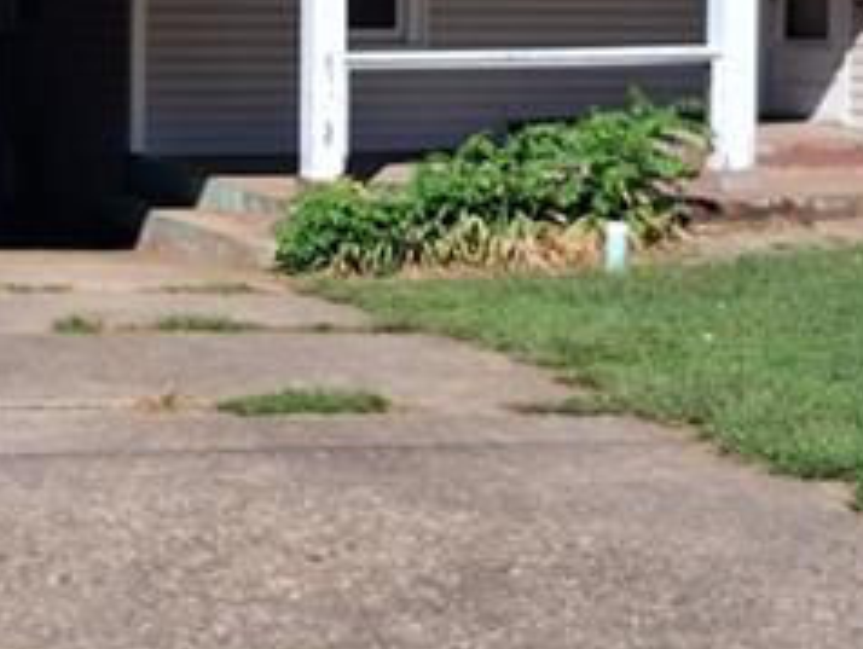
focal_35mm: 116
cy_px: -11
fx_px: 2895
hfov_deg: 16.8
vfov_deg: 12.6
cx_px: 160
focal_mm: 4
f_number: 1.8
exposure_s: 1/685
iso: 20
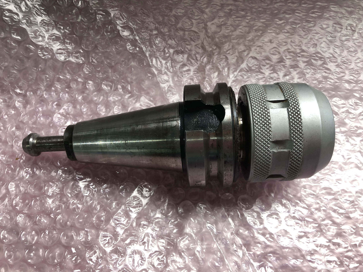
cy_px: 136
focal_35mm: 28
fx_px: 294
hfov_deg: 63.4
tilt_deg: -65.0
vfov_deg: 49.7
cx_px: 182
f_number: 1.8
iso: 32
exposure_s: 1/30
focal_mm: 3.99
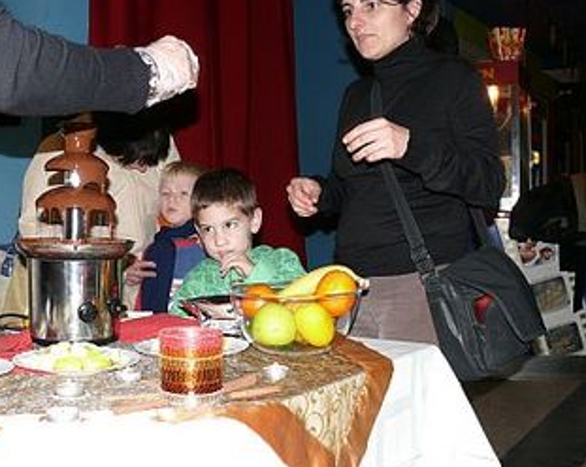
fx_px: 762
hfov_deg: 42.0
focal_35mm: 44
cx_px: 275
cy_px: 200
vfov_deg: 34.0
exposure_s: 1/30
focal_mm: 7.4
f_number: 2.8
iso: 100
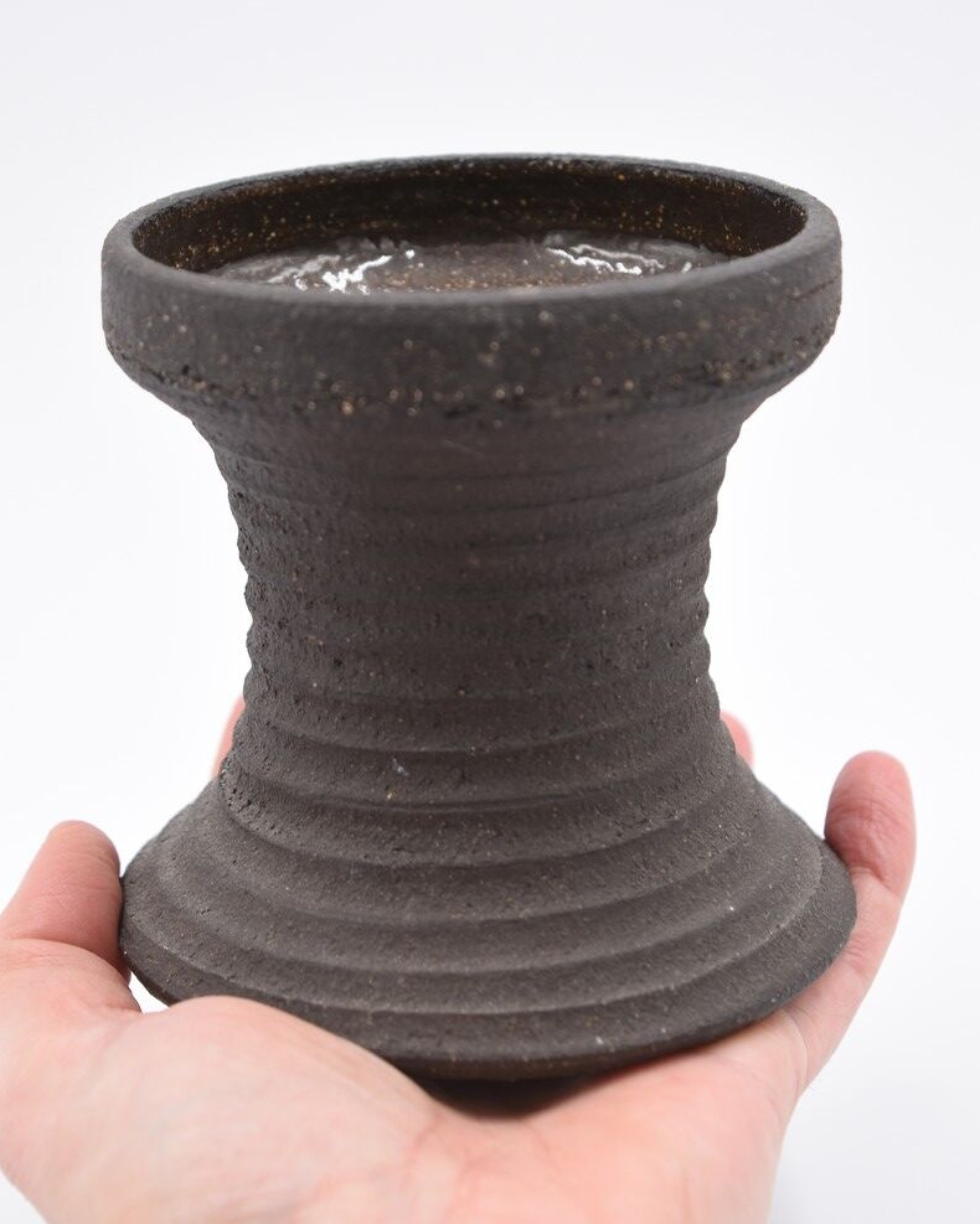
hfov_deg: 17.3
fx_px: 3226
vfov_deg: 21.5
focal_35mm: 89
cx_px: 485
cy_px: 502
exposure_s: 1/125
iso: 320
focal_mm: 52
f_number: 5.6
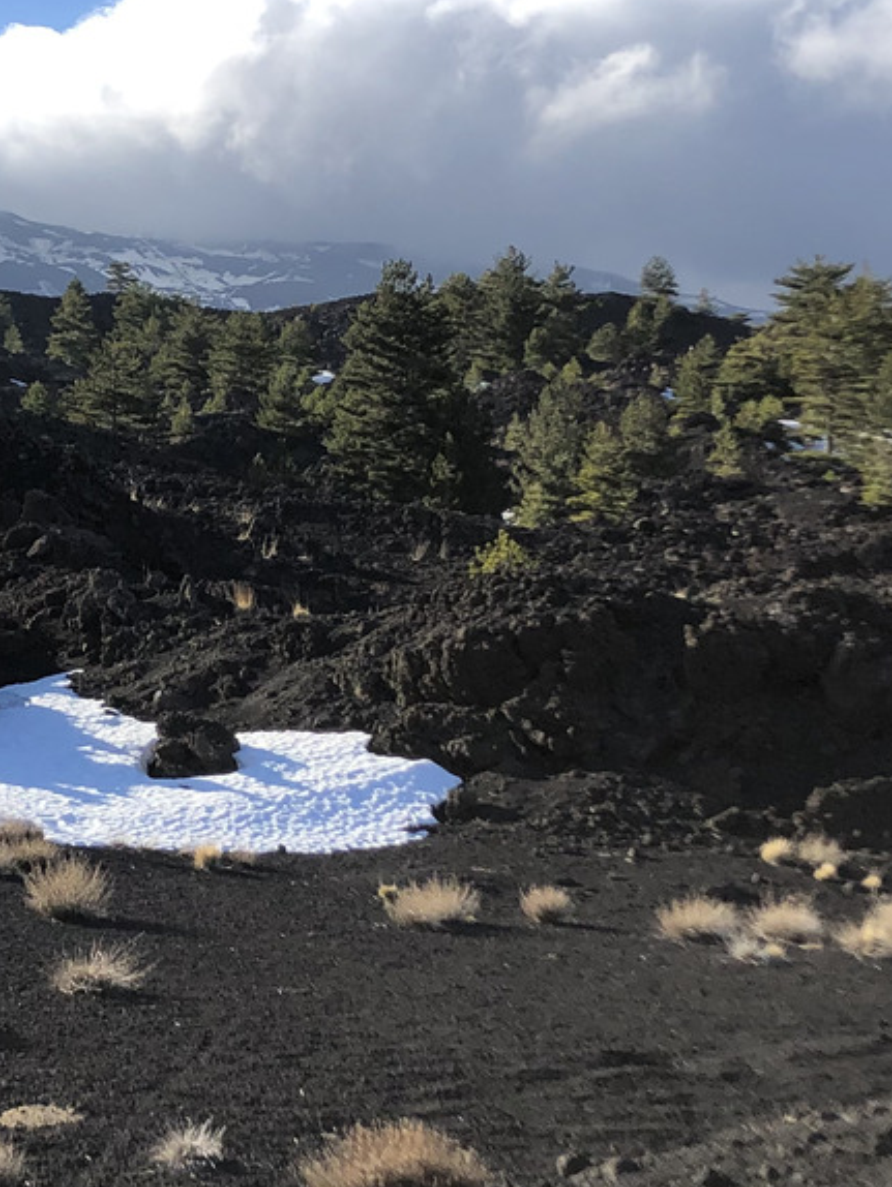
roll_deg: +0.6
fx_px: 2678
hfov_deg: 18.6
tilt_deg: +0.2
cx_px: 112
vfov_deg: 25.0
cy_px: 668
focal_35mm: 78
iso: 20
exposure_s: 1/1412
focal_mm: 4
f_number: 1.8
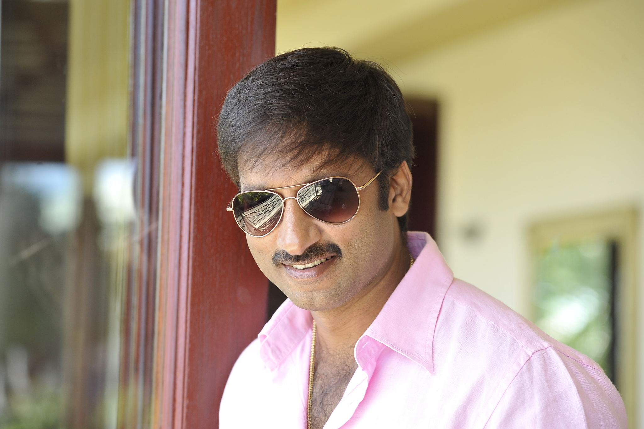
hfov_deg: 16.4
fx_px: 2235
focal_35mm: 125
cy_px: 214
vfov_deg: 11.0
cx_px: 322
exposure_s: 1/320
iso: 1000
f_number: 5.6
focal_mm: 125
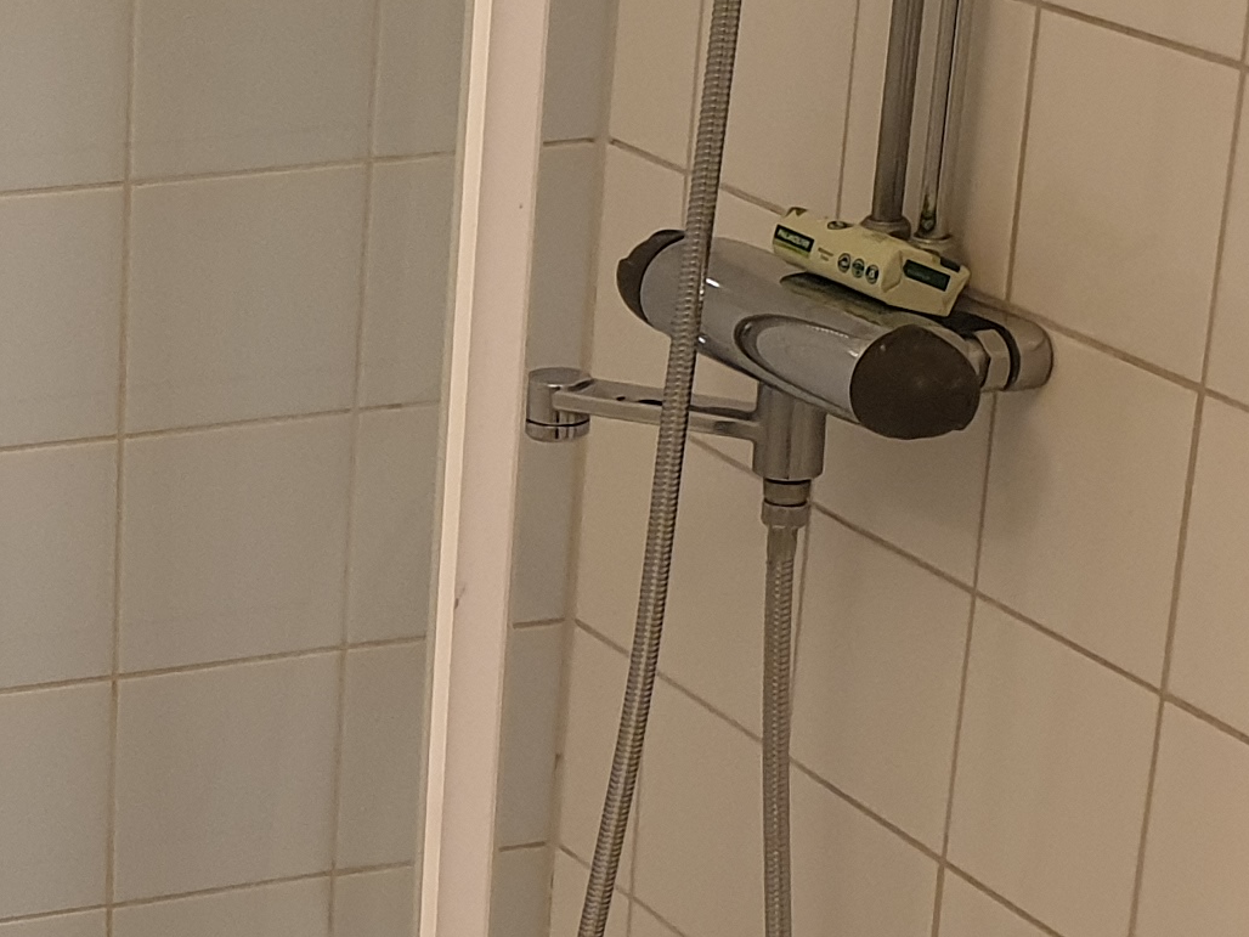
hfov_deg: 18.6
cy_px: 648
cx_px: -98
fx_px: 3680
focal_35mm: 102
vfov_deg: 14.5
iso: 250
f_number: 2.4
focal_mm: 4.3
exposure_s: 1/50
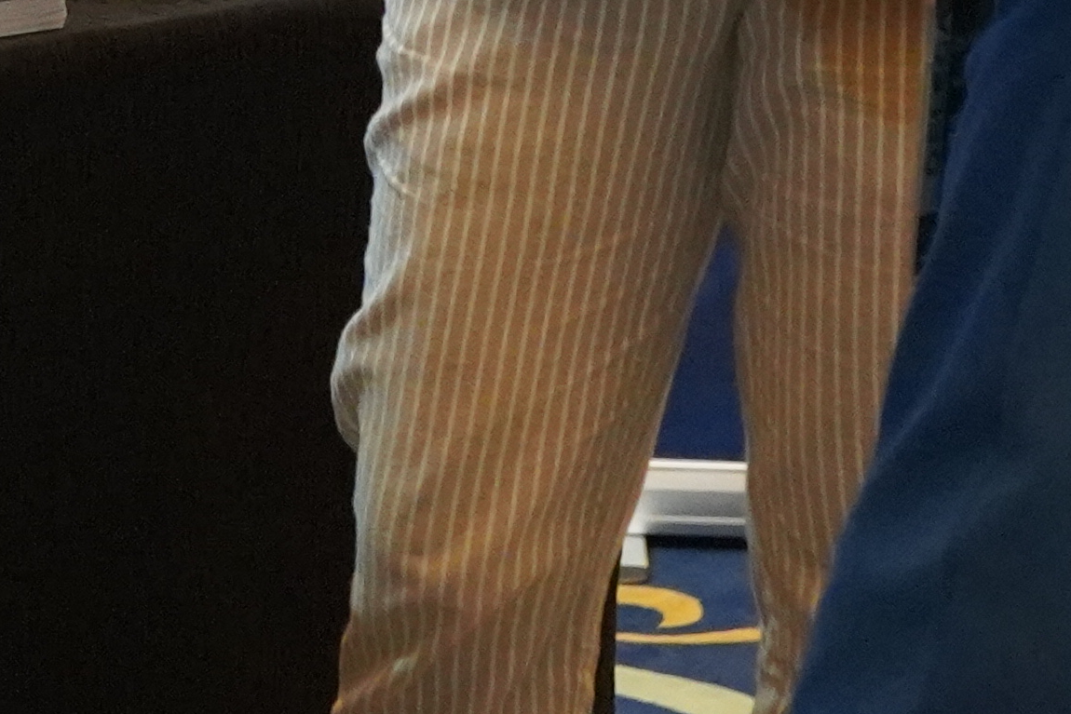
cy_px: -832
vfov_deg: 5.6
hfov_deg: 8.4
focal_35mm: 240
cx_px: -501
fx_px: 7140
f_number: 4.5
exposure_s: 1/160
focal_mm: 46
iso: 10000
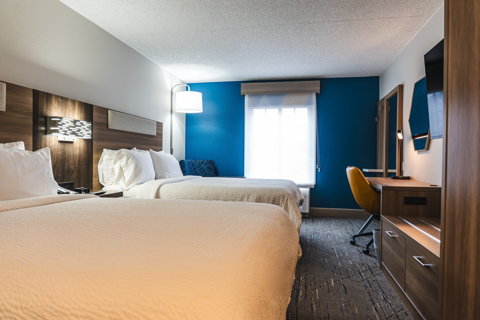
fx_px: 320
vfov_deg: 53.1
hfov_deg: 73.7
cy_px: 160
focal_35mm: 24
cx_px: 240
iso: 3200
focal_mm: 24
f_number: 4.5
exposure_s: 1/50
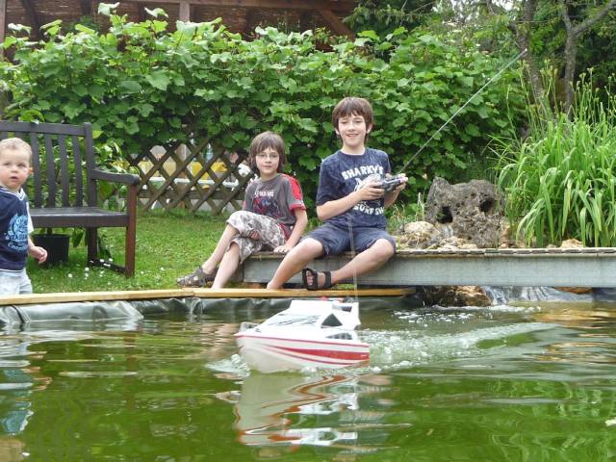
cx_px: 308
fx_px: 961
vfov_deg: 27.0
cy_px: 231
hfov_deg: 35.5
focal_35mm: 54
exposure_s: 1/30
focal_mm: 5.3
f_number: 3.5
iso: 125
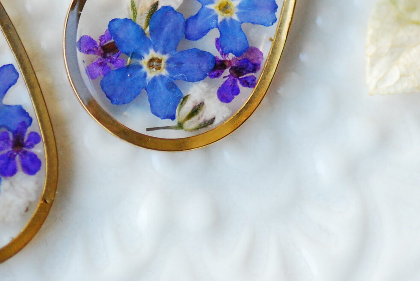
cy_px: -50
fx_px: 4111
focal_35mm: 352
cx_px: 188
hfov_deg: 5.8
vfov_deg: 3.9
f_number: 6.3
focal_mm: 90
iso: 1000
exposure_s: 1/200
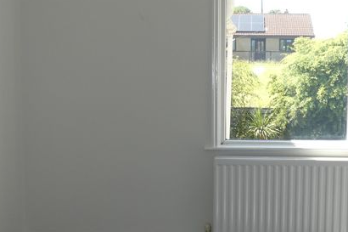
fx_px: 502
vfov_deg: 26.0
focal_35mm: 52
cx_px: 246
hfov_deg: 37.6
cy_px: 124
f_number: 2.8
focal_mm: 3.6
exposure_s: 1/160
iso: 80
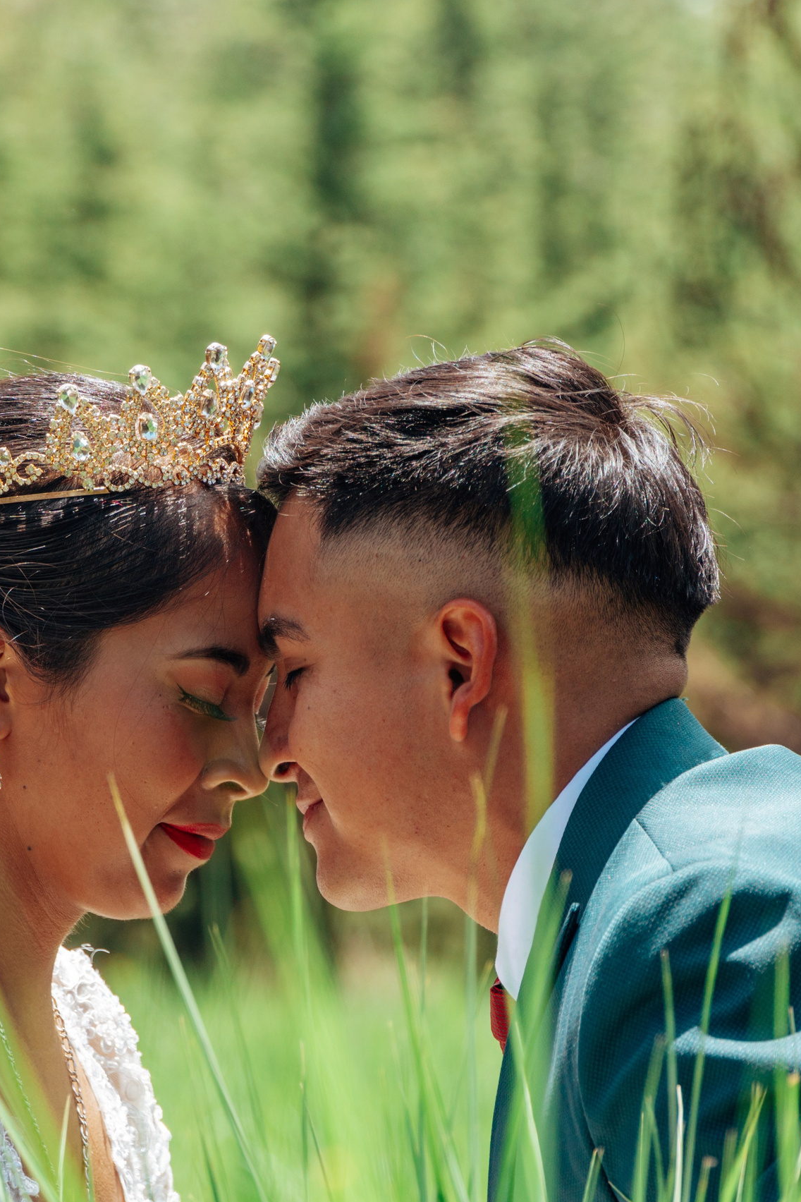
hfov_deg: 7.3
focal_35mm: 187
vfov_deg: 11.0
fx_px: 6241
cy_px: 601
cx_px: 321
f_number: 4
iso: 100
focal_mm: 83
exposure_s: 1/500
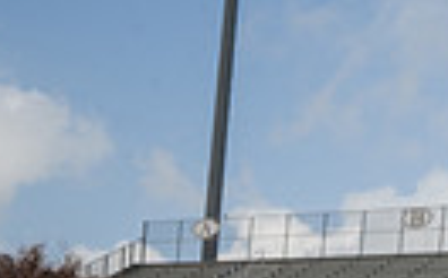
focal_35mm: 136
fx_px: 1658
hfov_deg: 15.0
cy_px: 732
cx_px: -51
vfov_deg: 8.5
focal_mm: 39
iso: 100
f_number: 11
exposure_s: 1/250
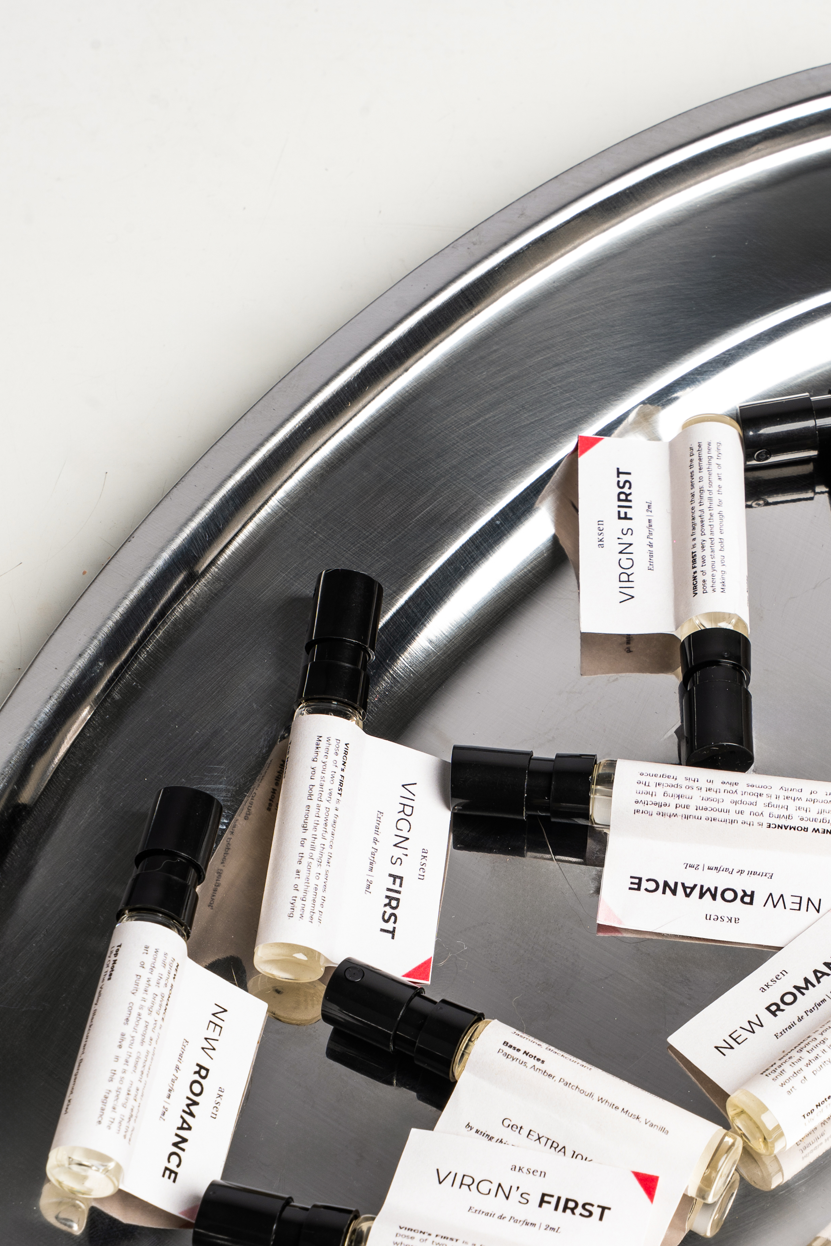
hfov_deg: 12.2
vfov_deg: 18.2
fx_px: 3878
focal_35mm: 112
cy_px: 878
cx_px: 612
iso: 125
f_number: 16
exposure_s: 1/125
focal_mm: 70
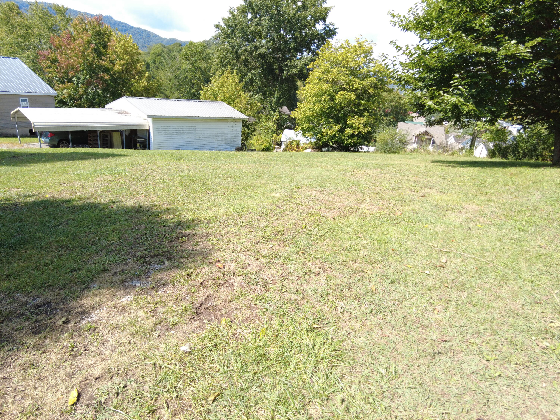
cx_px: 280
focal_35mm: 20
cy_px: 210
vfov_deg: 66.0
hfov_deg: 81.7
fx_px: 324
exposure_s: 1/400
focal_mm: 4.4
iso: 100
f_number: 1.8
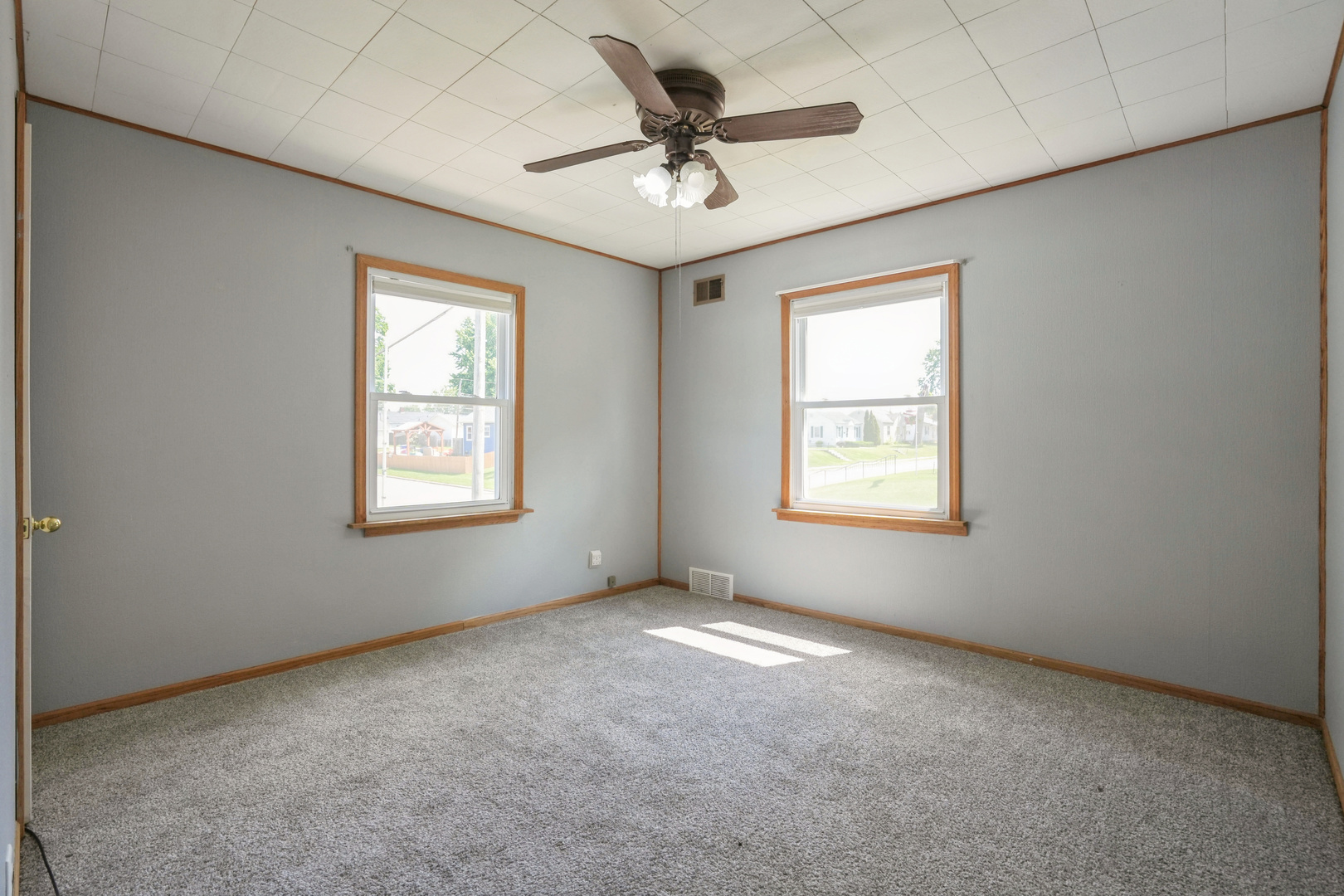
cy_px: 448
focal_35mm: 16
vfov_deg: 73.7
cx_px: 672
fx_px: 597
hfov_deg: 96.7
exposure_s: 1/100
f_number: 8
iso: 400
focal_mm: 16
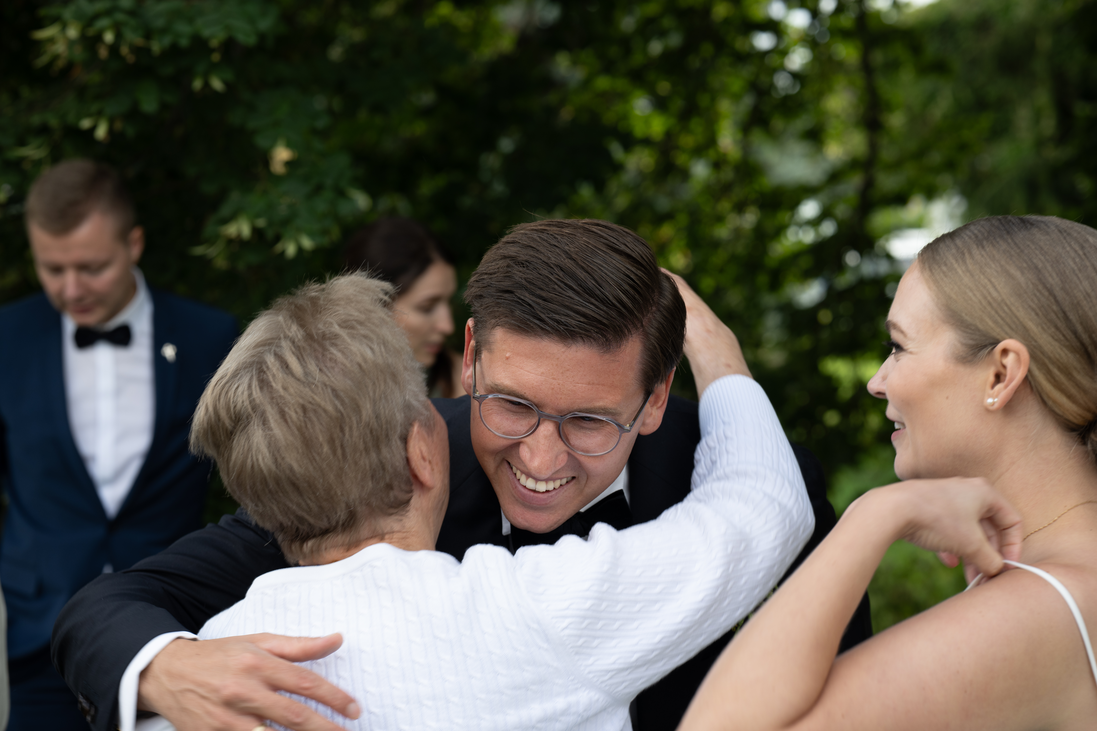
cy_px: 366
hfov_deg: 23.9
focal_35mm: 85
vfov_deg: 16.1
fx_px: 2590
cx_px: 548
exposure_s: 1/125
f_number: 5.6
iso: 160
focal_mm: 85
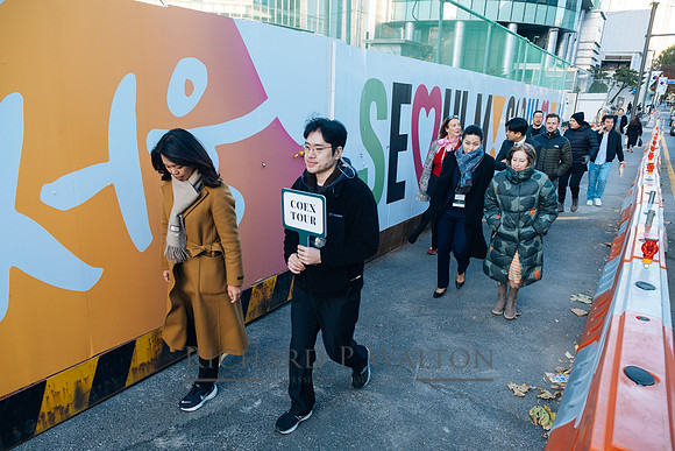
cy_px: 226
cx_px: 338
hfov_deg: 71.5
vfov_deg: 51.3
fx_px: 469
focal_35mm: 25
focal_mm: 16.5
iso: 400
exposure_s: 1/250
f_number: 3.2
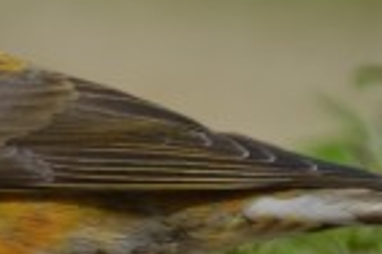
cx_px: -306
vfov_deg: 0.4
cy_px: 168
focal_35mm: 3825
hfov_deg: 0.5
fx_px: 40584
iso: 320
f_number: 5.6
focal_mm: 400
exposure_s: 1/1000
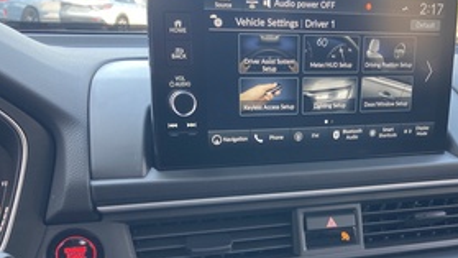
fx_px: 559
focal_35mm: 46
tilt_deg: -20.2
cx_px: 302
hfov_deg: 44.0
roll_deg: -2.2
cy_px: 208
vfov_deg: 25.5
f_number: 1.8
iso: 80
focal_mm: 3.99
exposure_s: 1/89
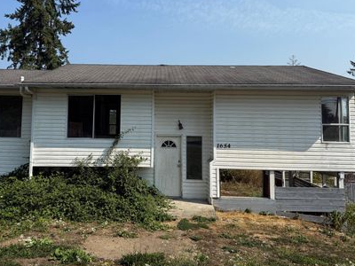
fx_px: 308
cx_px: 154
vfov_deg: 46.5
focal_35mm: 30
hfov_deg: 59.7
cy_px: 104
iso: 80
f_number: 1.78
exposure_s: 1/5319
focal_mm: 6.76
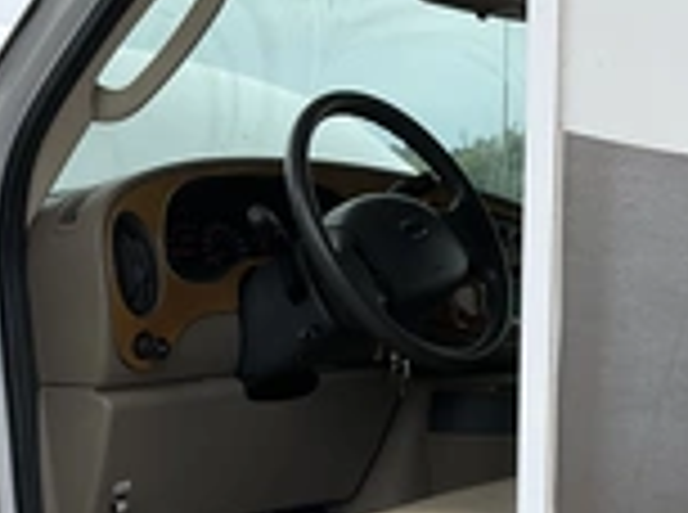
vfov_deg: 18.7
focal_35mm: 76
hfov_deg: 25.7
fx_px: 1507
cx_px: 364
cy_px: 544
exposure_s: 1/759
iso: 25
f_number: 1.8
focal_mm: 3
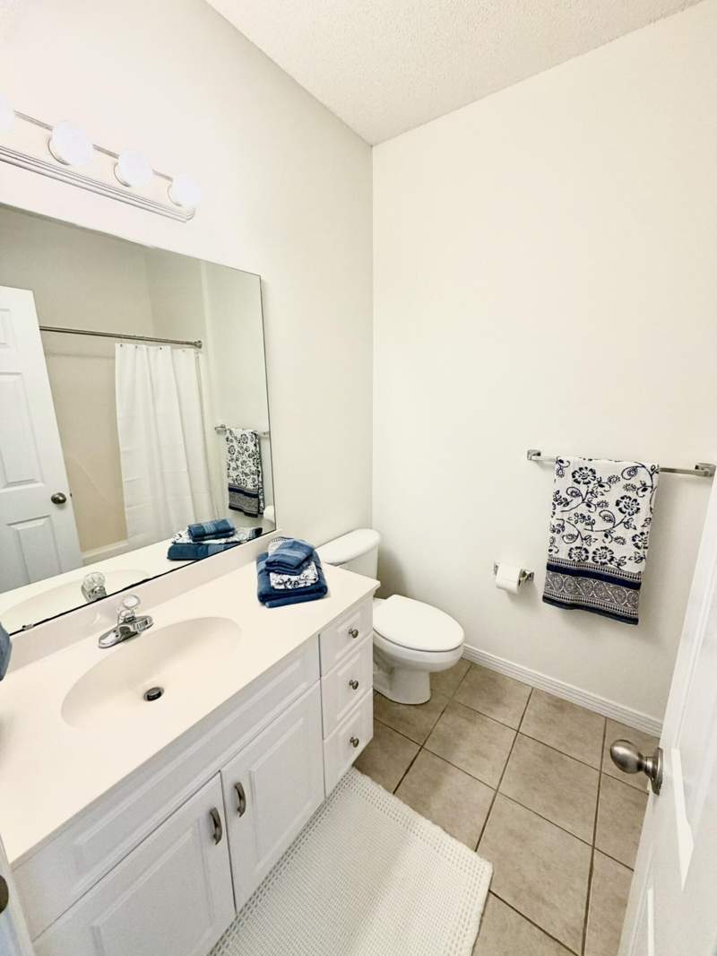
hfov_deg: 85.7
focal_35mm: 14
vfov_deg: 102.1
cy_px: 478
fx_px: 386
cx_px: 358
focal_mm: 2.22
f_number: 2.2
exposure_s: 1/120
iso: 160
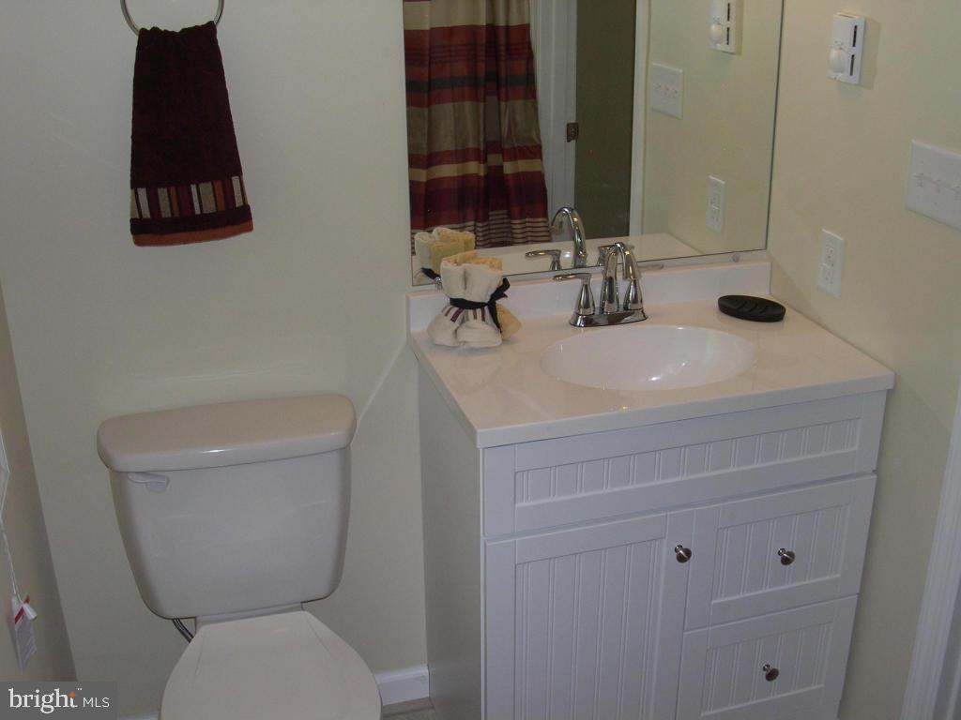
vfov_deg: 37.7
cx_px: 480
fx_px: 1055
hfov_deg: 49.0
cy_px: 360
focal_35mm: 38
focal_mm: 8
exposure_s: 1/30
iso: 150
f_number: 7.6
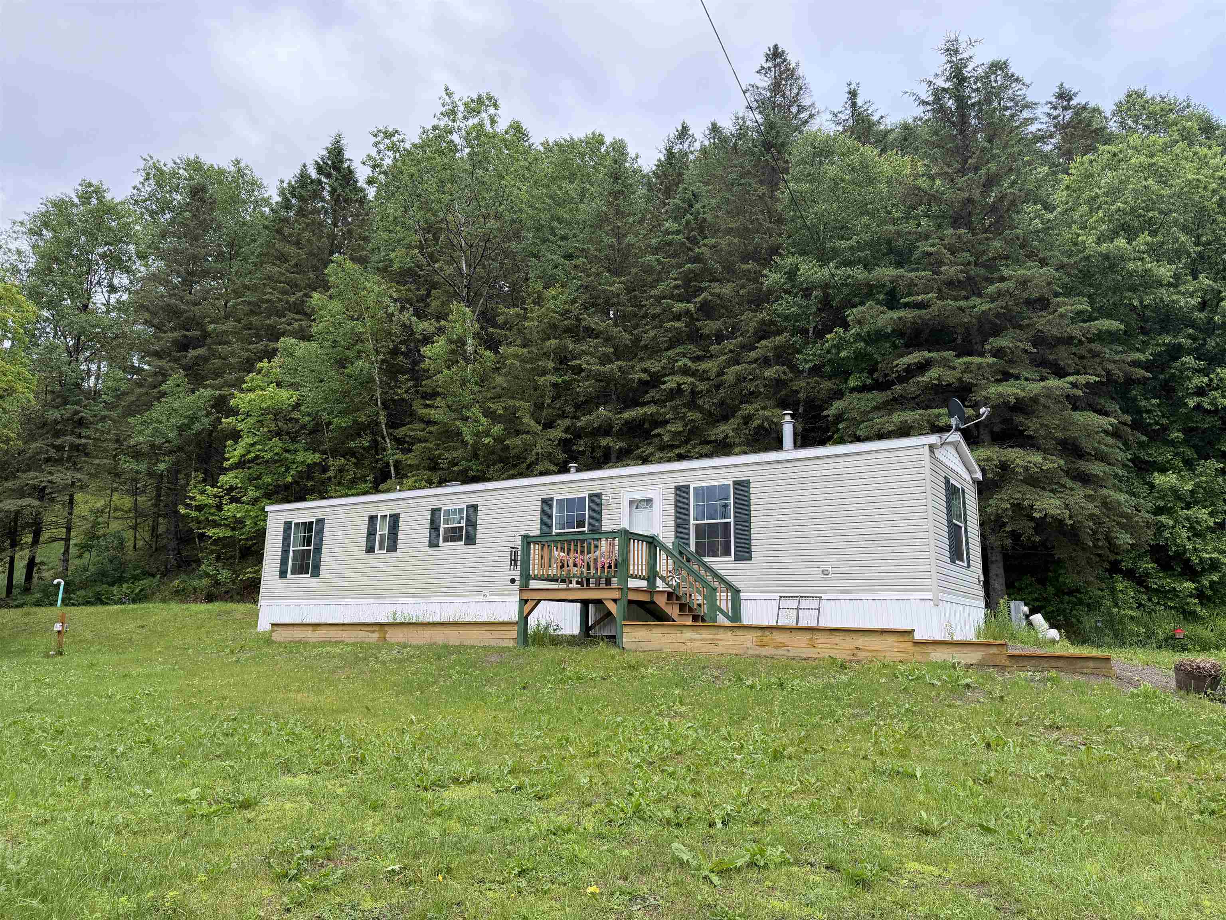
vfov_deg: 56.8
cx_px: 613
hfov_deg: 71.6
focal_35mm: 24
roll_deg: -1.3
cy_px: 460
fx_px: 850
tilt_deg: +11.7
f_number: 1.78
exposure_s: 1/858
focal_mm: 6.76
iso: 100
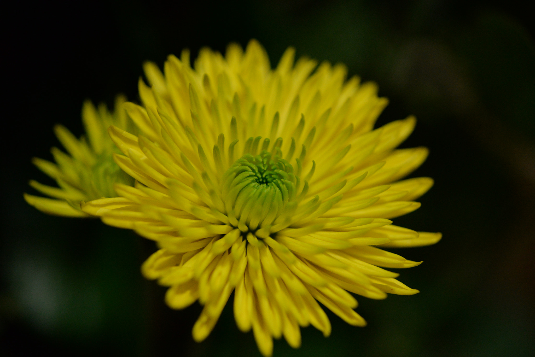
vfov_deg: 13.1
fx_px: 1561
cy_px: 178
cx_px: 268
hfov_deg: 19.4
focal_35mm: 105
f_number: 4.5
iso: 3200
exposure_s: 1/125
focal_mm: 105
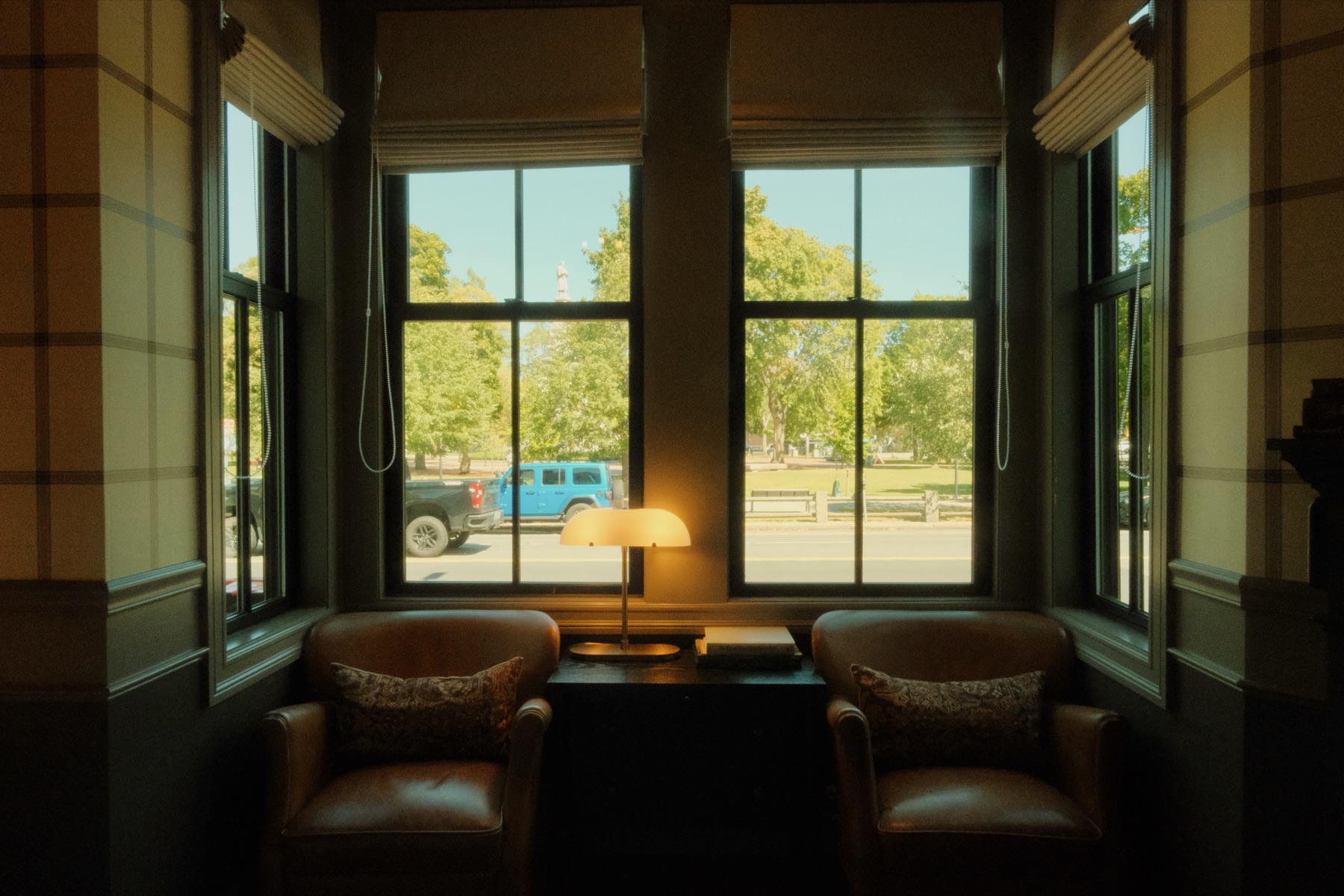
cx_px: 672
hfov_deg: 76.1
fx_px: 859
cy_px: 448
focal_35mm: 23
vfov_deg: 55.1
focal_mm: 15
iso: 10000
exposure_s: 1/125
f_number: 22
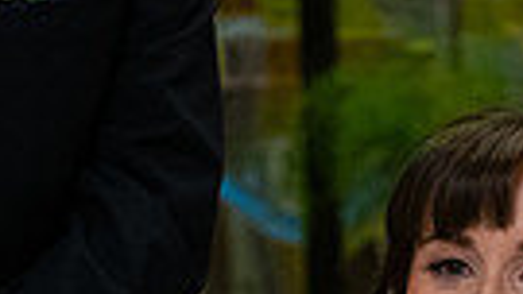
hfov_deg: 6.9
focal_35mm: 314
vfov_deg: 3.8
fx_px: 4355
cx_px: 341
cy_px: 652
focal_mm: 70
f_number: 3.5
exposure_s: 1/160
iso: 1600
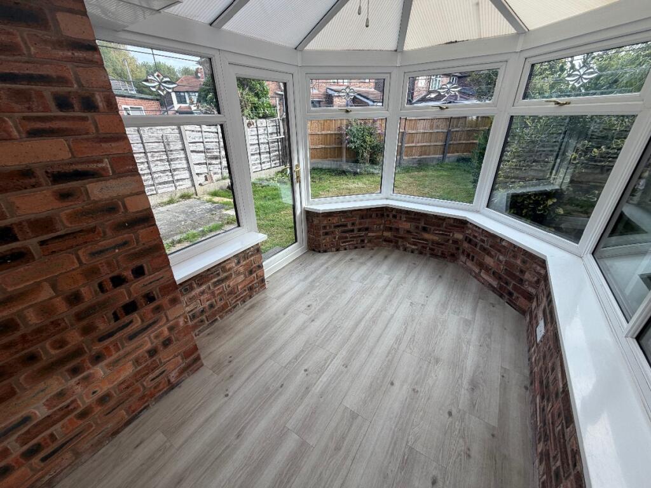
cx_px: 326
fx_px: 263
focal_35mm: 14
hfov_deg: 102.1
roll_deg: +2.1
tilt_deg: -25.6
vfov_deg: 85.7
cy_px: 244
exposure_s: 1/236
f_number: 2.2
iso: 40
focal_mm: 2.22
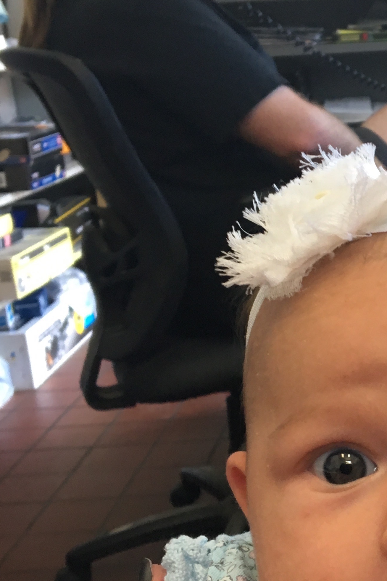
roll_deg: +4.2
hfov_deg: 20.8
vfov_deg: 32.3
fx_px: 999
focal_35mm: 62
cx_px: 437
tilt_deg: -17.7
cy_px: 340
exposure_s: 1/30
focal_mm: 4.15
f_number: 2.2
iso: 40
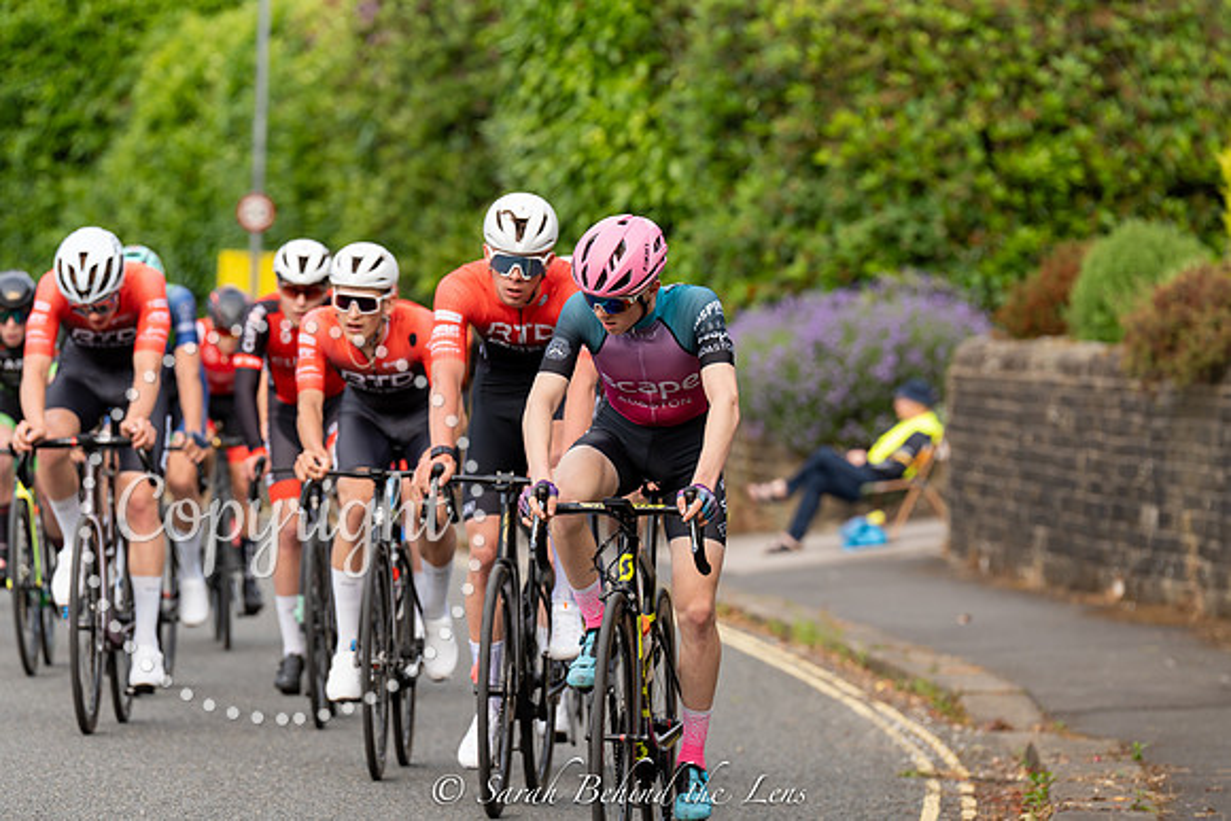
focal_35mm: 200
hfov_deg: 10.3
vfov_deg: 6.9
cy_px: 410
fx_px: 6840
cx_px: 616
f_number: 4.5
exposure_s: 1/640
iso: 400
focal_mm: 200
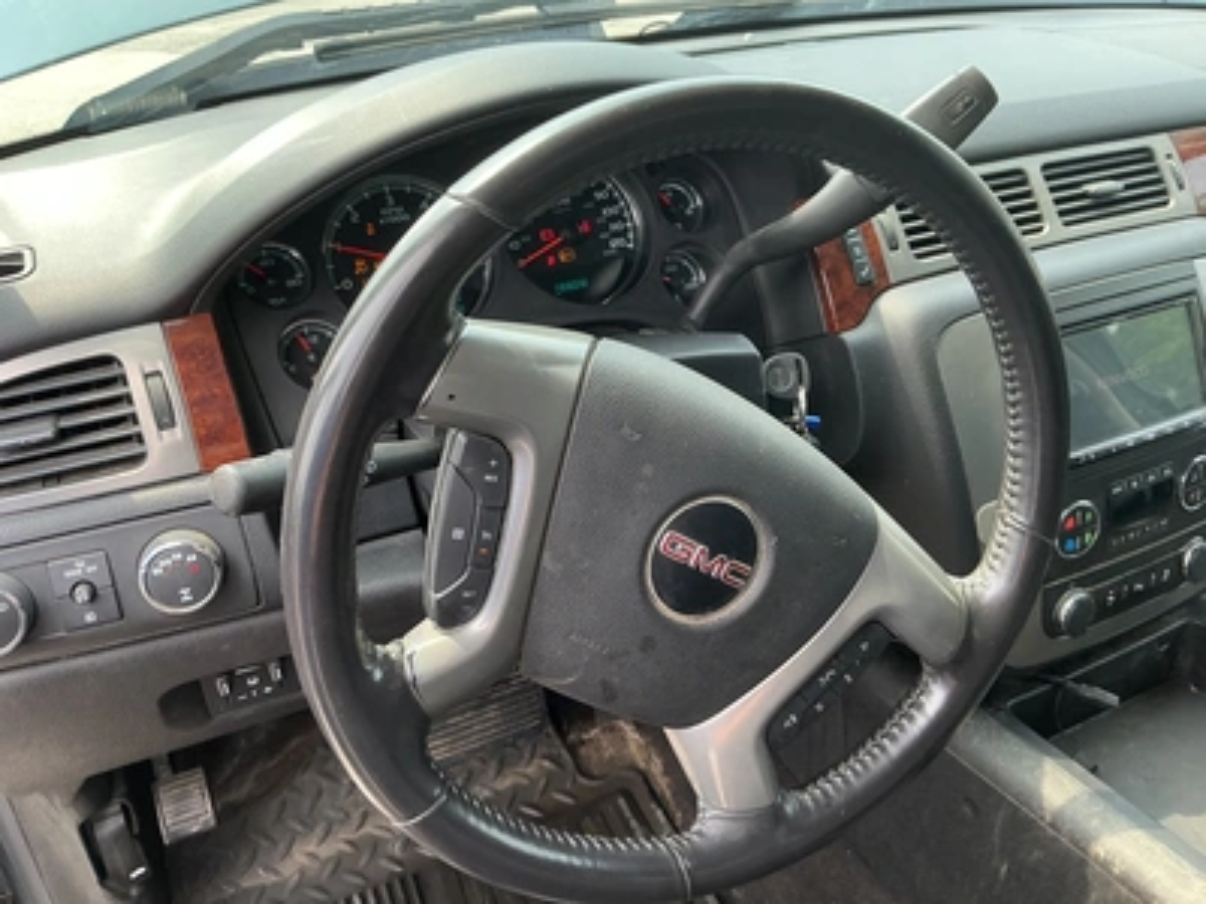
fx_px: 976
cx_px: 603
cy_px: 452
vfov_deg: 49.7
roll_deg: +4.2
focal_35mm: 28
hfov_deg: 63.4
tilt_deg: -30.9
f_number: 1.8
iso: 32
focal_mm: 3
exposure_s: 1/122
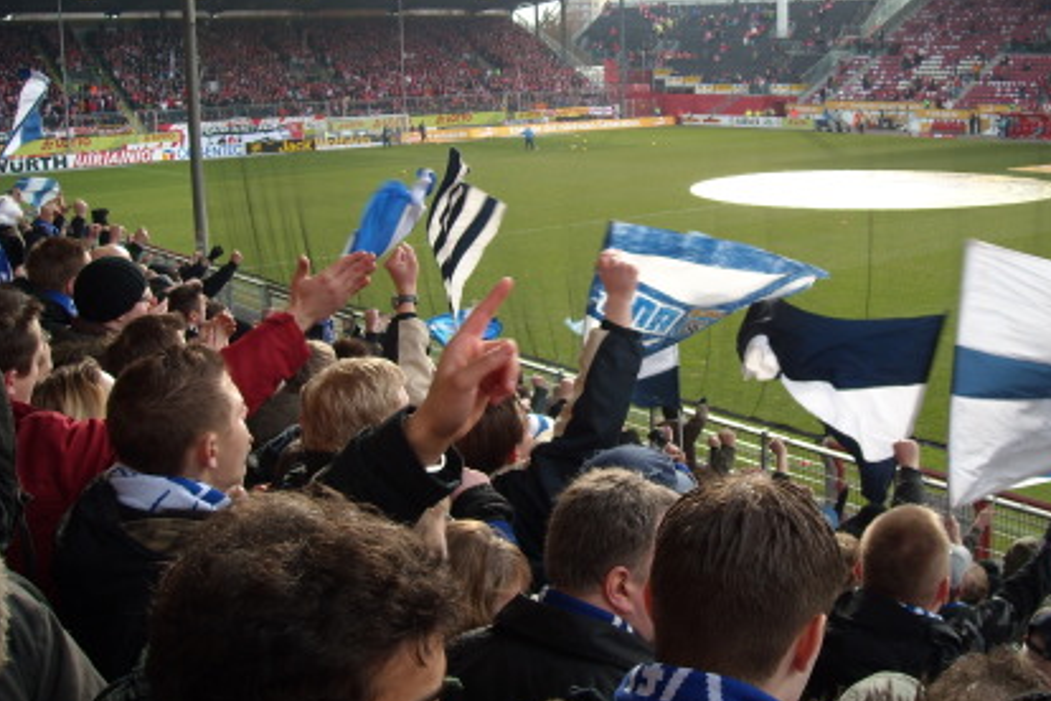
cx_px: 614
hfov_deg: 44.3
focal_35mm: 44
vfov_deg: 30.4
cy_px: 258
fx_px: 1284
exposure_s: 1/148
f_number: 2.8
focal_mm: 5.7
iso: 64
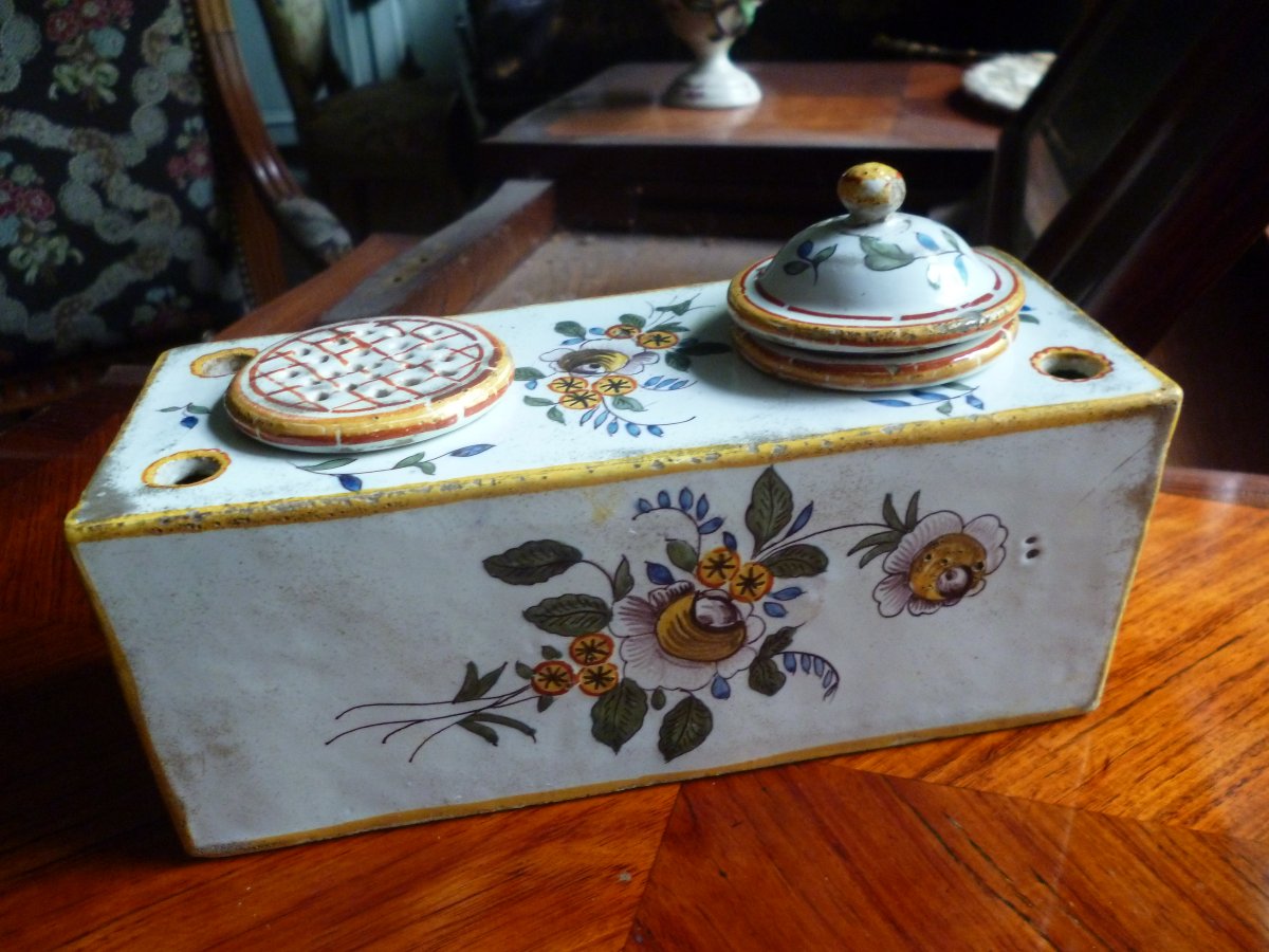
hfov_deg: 63.4
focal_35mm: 28
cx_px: 634
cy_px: 476
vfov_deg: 49.7
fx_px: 1026
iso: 400
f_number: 3.1
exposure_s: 1/15
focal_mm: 5
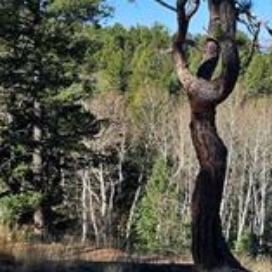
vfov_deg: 20.8
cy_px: 82
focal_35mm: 83
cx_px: 412
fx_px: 738
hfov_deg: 18.4
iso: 25
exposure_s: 1/1695
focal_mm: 5.4
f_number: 1.8
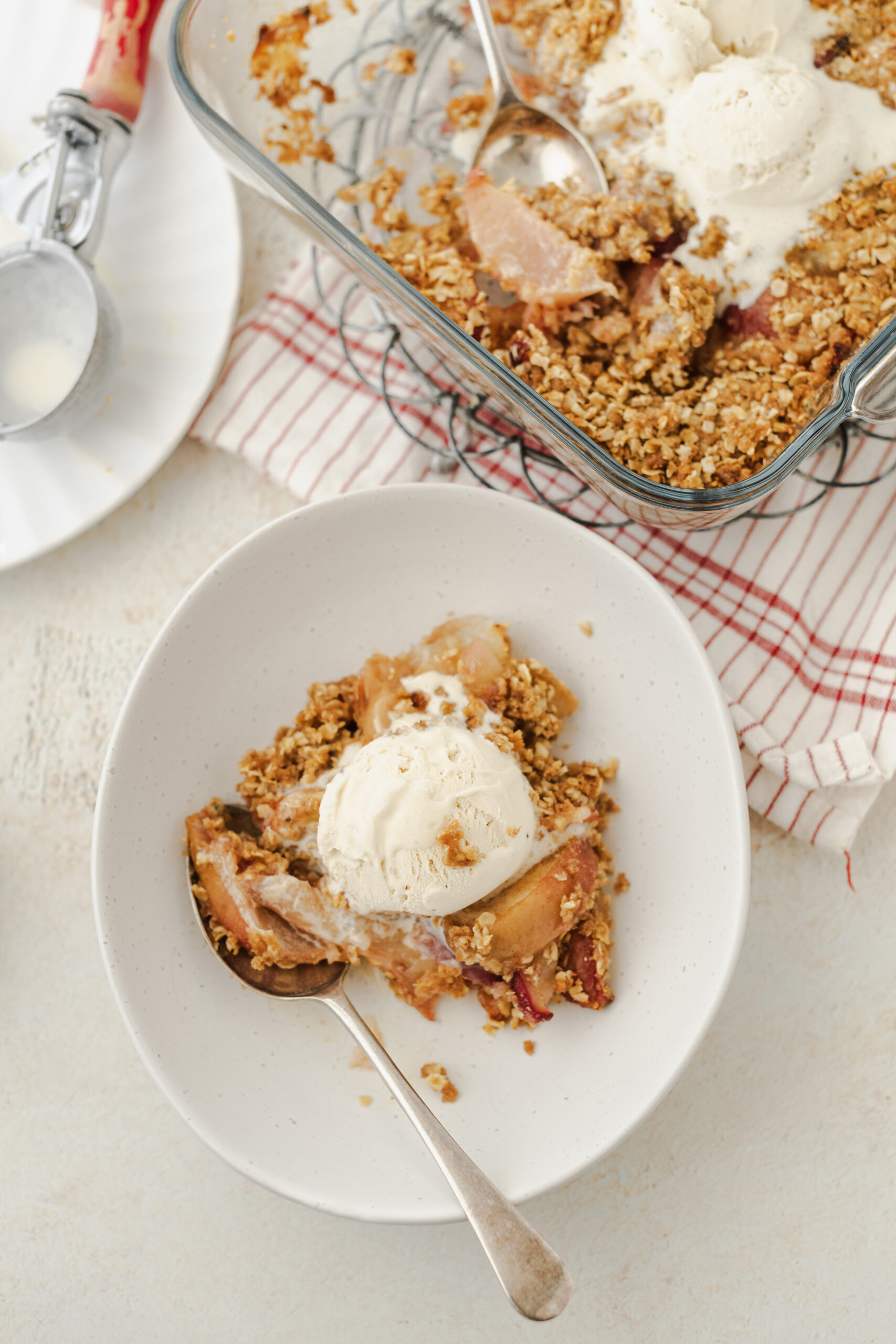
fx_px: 1866
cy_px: 672
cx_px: 448
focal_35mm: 50
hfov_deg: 27.0
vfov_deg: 39.6
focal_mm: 50
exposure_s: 1/50
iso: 125
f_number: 3.5
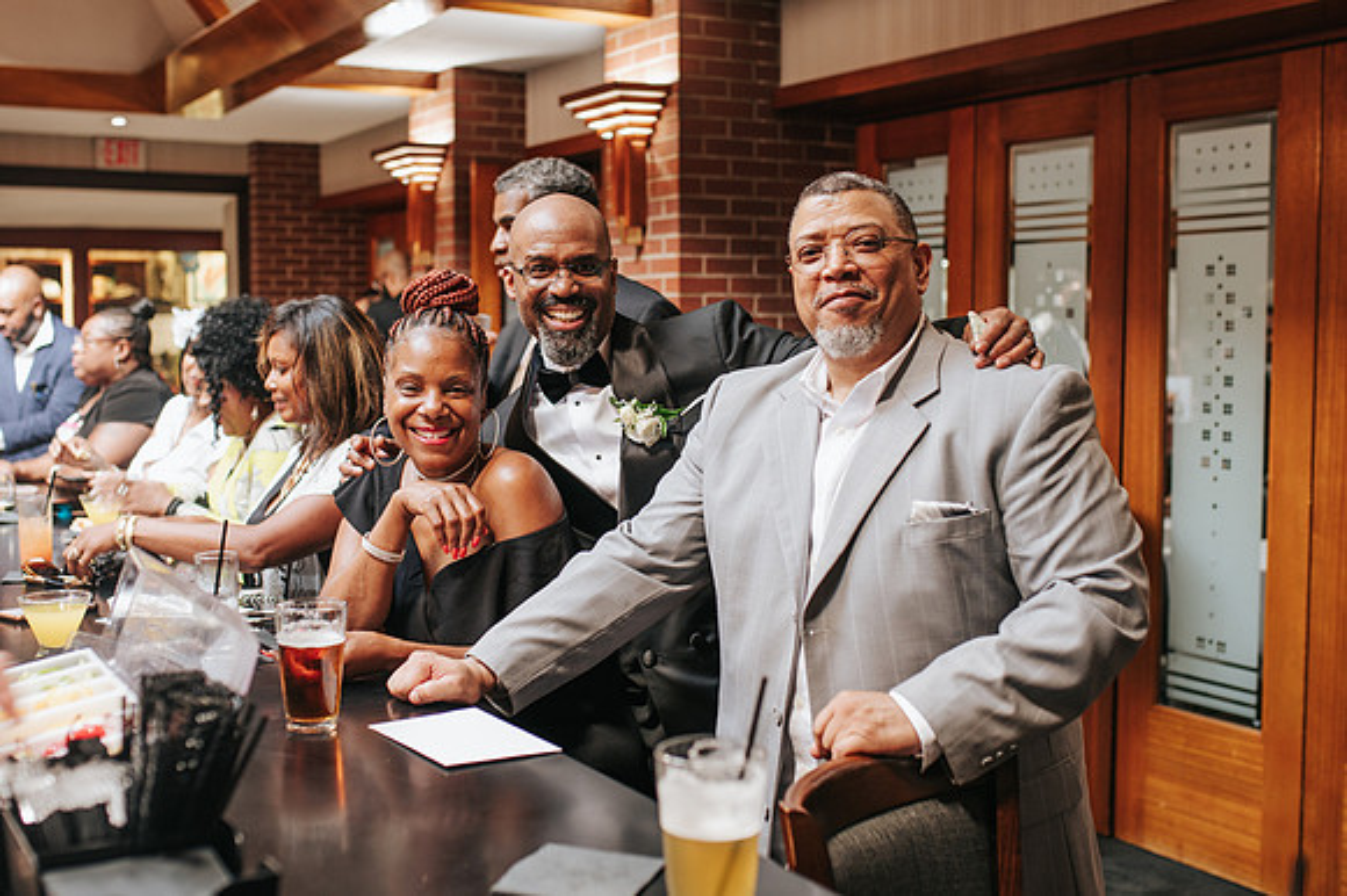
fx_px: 1615
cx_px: 616
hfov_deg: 45.2
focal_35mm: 43
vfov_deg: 31.0
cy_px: 423
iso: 500
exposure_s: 1/40
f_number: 2.8
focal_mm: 35
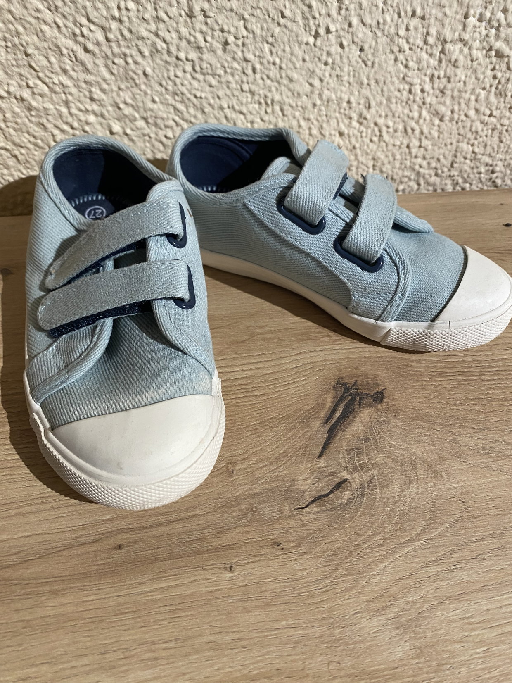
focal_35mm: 26
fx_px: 513
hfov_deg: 53.1
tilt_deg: -49.5
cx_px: 256
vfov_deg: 67.3
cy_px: 342
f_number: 1.8
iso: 250
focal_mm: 4.25
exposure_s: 1/50
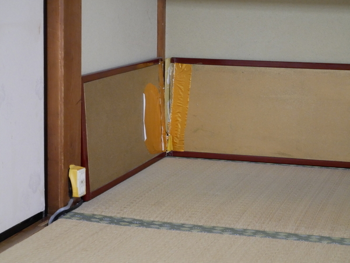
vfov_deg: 15.7
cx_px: 175
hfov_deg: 20.8
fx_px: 951
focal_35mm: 94
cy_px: 132
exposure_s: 1/15
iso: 3200
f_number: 5.6
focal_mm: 47
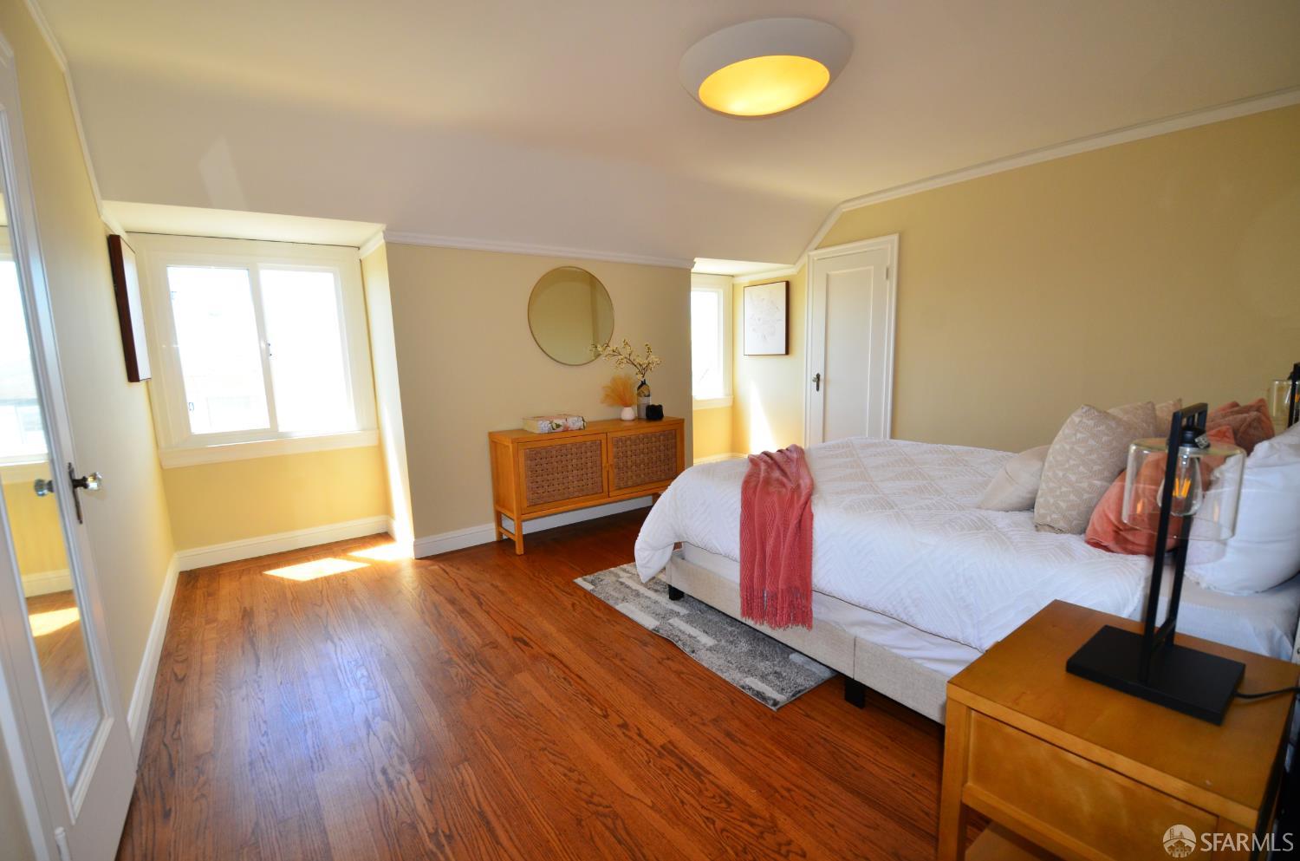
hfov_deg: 100.5
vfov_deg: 77.1
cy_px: 430
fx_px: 540
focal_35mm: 15
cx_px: 650
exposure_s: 1/125
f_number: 5.6
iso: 500
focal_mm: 10
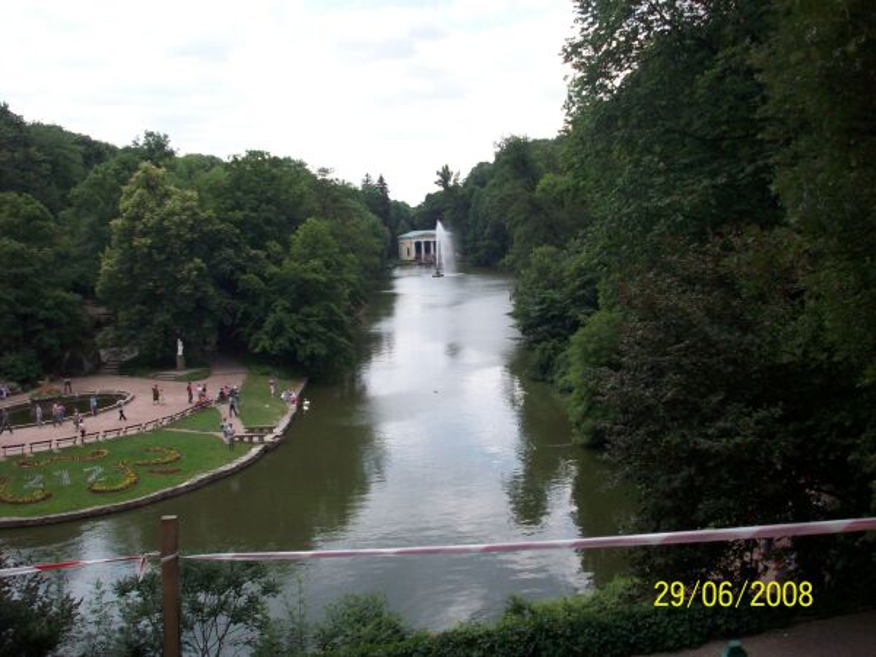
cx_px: 438
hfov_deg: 50.1
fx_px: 936
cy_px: 328
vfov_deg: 38.7
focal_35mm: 37
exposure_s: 1/215
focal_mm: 6.2
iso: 80
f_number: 5.6
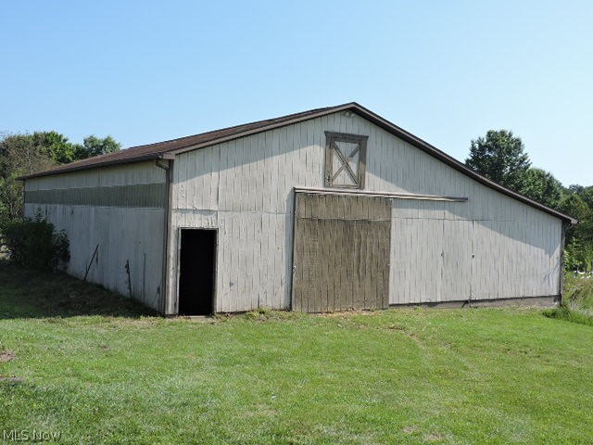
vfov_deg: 36.0
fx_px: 685
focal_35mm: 40
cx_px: 296
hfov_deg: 46.8
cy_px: 222
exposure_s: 1/1000
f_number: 3.3
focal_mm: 7.1
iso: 100
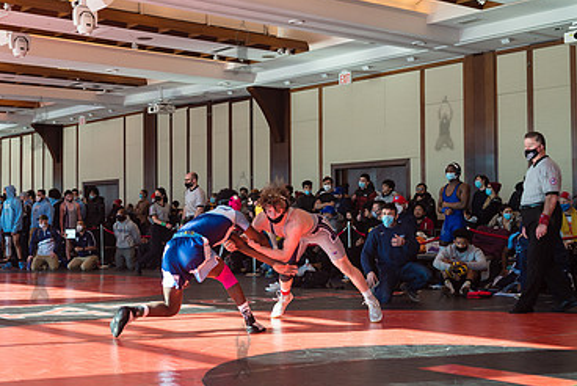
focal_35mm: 56
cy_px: 198
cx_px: 241
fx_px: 898
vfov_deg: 24.2
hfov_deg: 35.5
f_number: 3.5
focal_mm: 35
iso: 400
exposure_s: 1/400
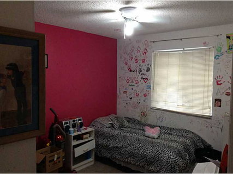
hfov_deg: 55.4
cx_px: 116
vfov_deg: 42.9
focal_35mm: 33
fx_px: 222
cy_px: 87
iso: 125
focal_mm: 3.3
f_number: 2.4
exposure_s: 1/24
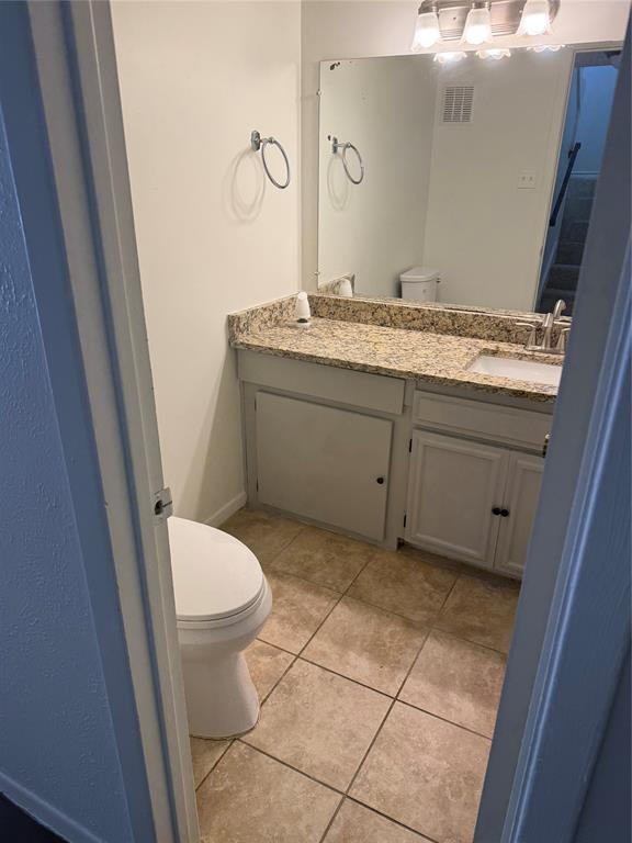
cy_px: 422
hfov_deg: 56.8
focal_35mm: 24
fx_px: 584
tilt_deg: -23.3
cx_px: 316
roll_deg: -1.1
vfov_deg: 71.6
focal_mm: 6.76
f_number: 1.78
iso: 100
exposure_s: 1/120
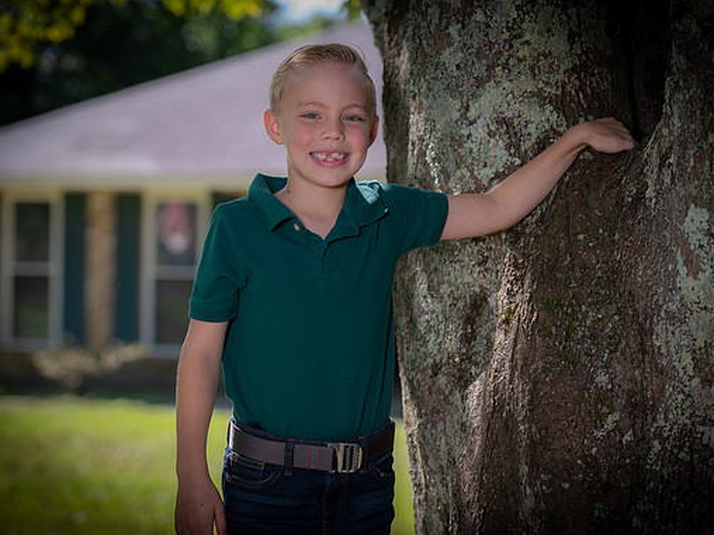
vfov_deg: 14.6
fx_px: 2083
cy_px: 270
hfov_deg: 19.4
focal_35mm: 101
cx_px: 364
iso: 160
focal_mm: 92
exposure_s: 1/250
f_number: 3.5
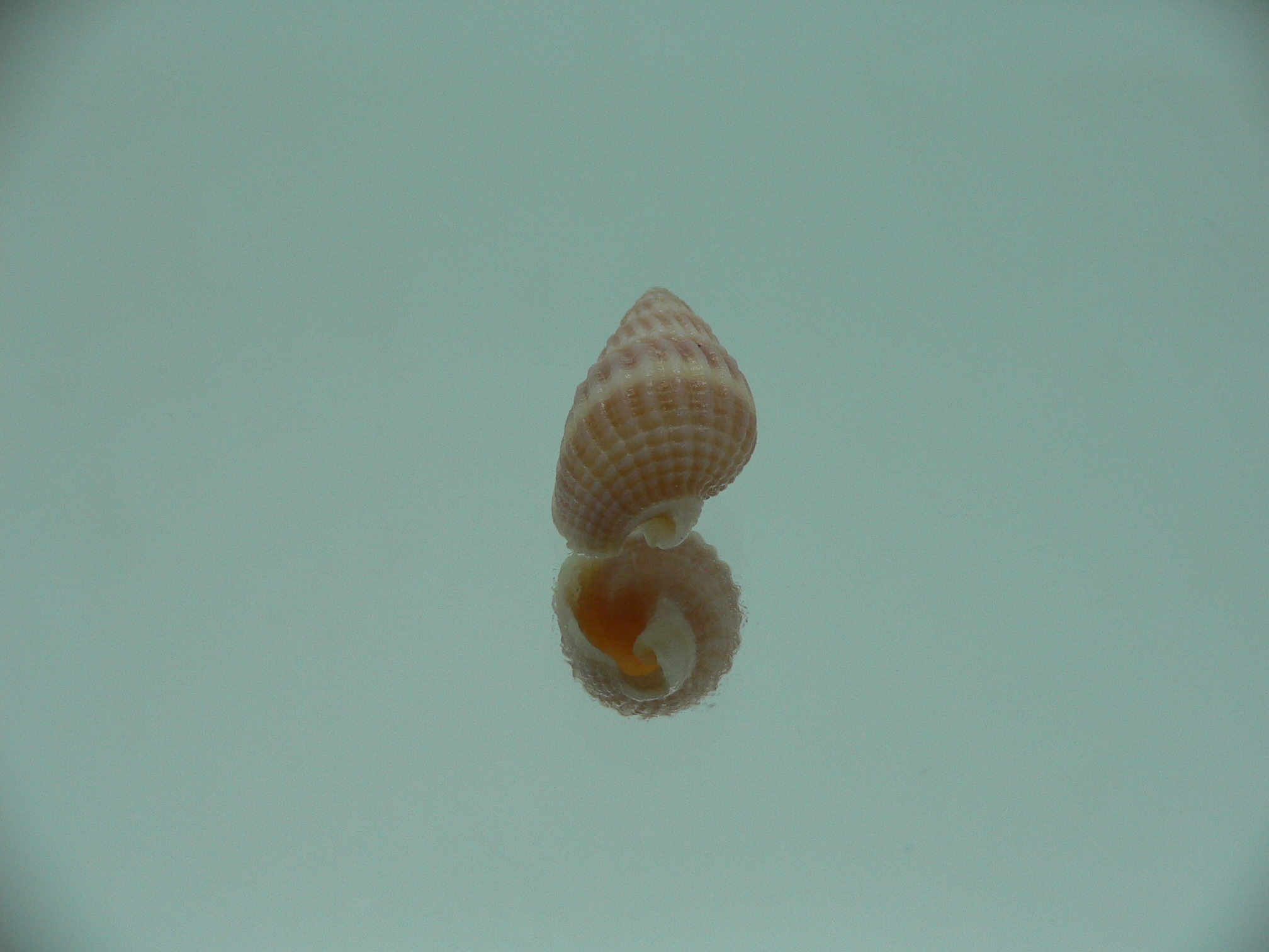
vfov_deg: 40.7
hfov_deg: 52.6
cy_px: 476
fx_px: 1283
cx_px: 634
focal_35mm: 35
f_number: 2.8
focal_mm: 4.6
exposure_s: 1/80
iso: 80
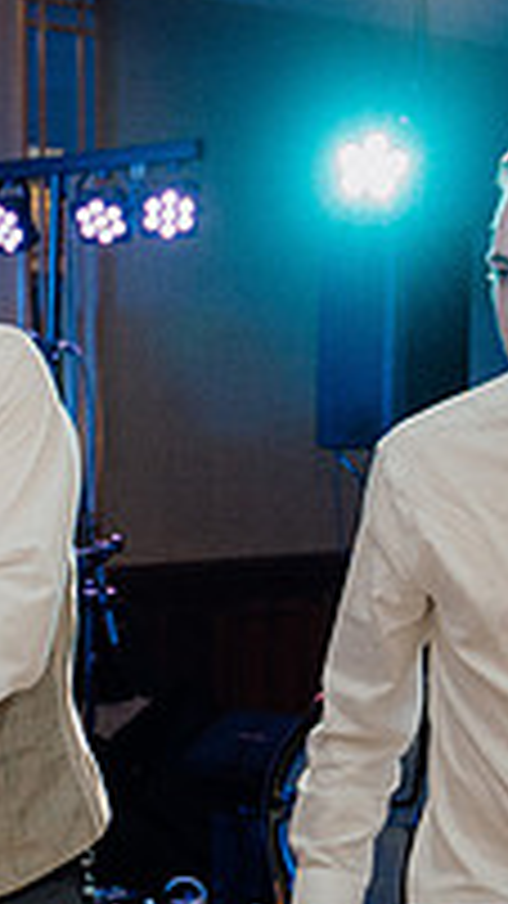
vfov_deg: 21.0
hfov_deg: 11.4
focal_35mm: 100
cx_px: -328
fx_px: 2396
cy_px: 767
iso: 2500
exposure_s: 1/160
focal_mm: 33
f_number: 3.5
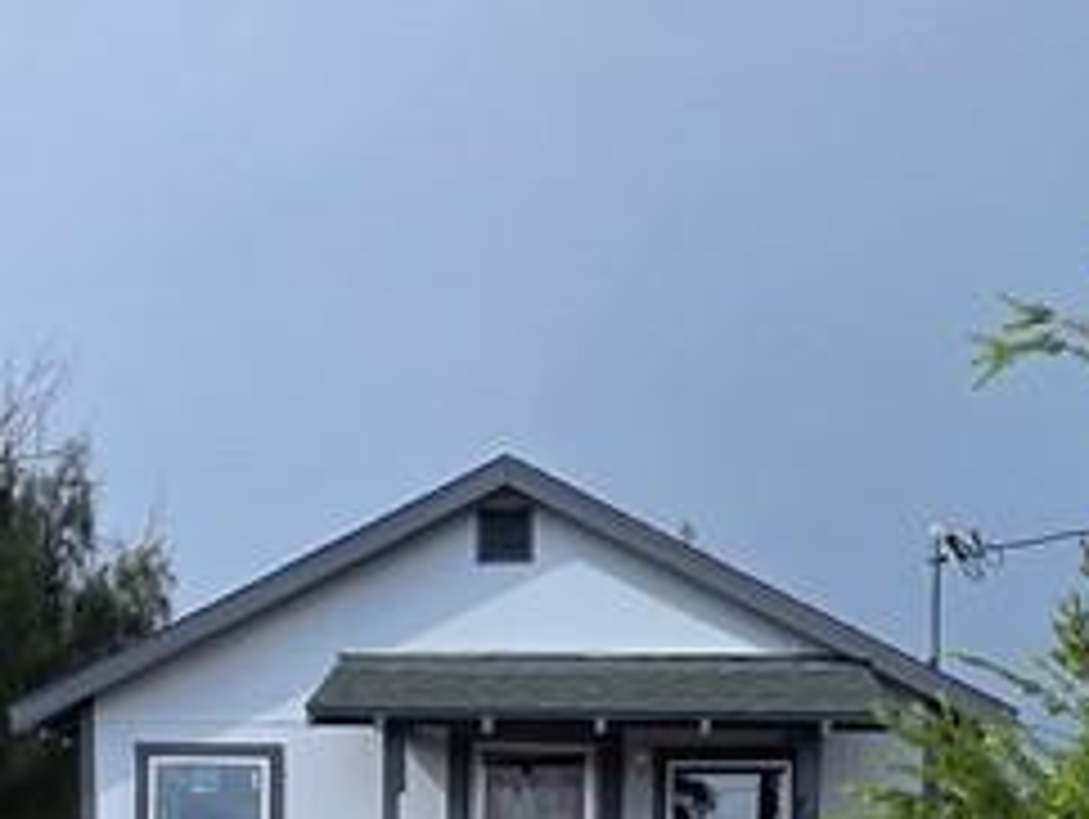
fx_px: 1732
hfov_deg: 34.8
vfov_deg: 24.0
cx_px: 432
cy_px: 1008
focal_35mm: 55
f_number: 1.9
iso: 40
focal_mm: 2.2
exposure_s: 1/1636
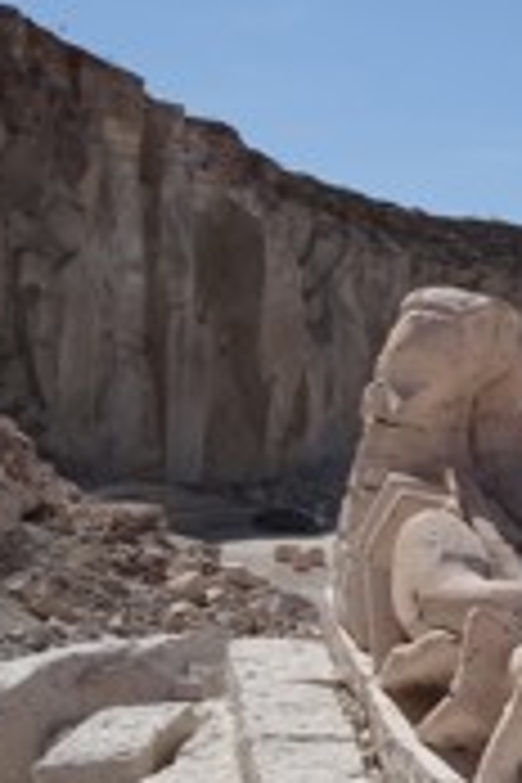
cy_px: 567
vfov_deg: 27.1
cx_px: 832
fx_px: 1609
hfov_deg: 16.4
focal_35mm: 74
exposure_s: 1/1600
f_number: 4
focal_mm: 5.26
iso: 80
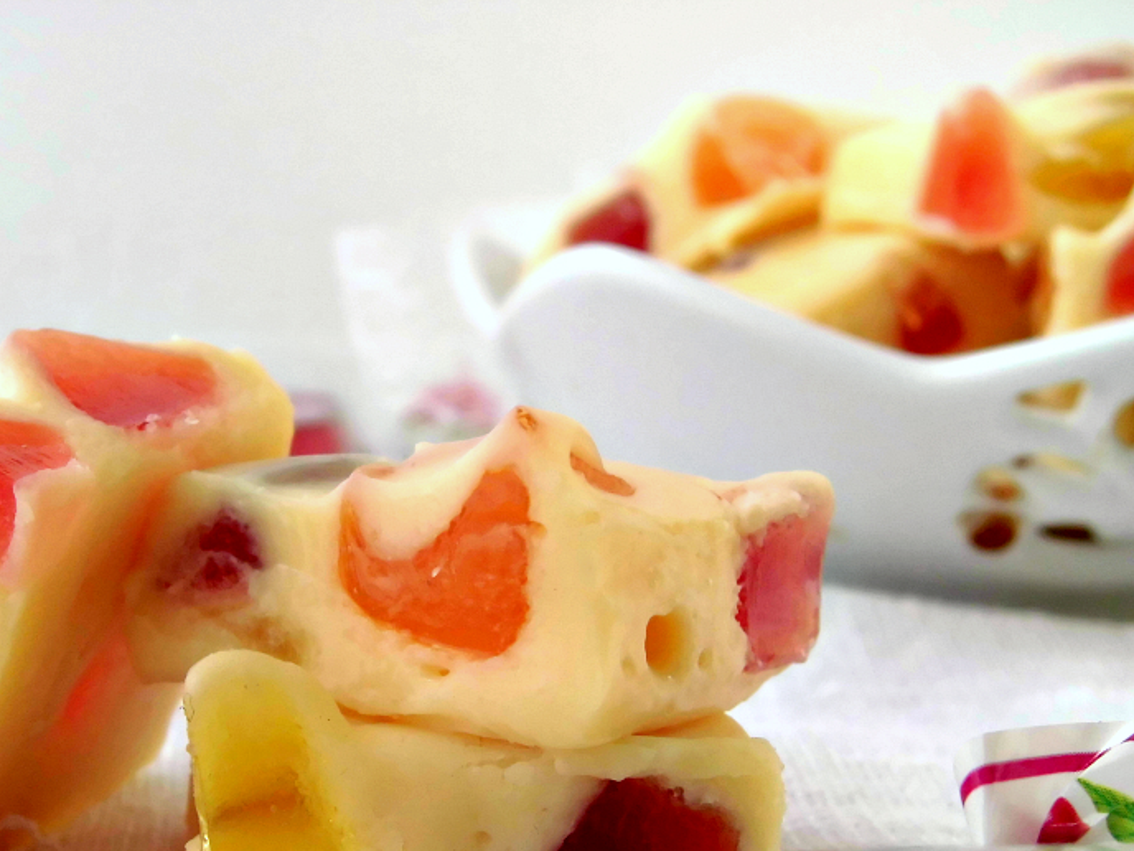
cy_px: 623
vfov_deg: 20.9
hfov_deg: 27.5
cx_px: 343
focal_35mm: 70
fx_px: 2293
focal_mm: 8.3
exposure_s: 1/60
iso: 100
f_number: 3.4
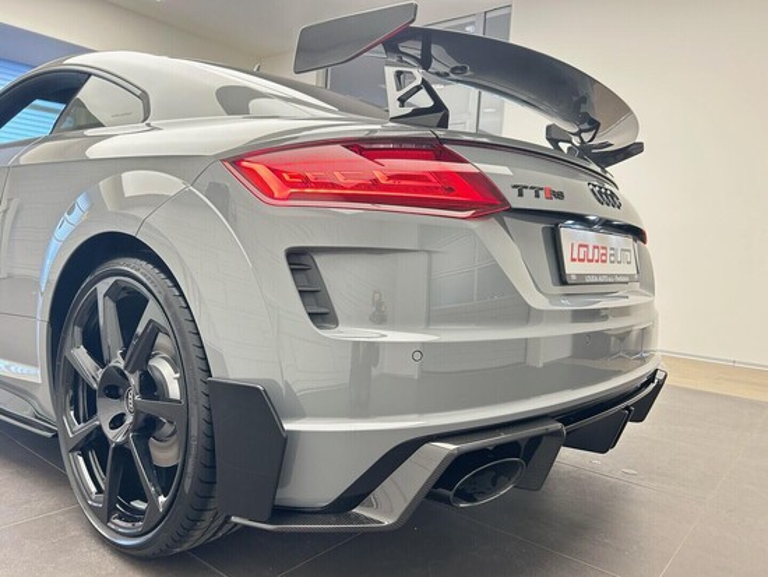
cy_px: 288
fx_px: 577
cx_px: 384
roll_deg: -3.1
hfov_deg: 67.3
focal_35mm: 26
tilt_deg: -4.5
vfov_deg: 53.1
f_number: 1.5
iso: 80
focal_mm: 5.7
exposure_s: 1/100
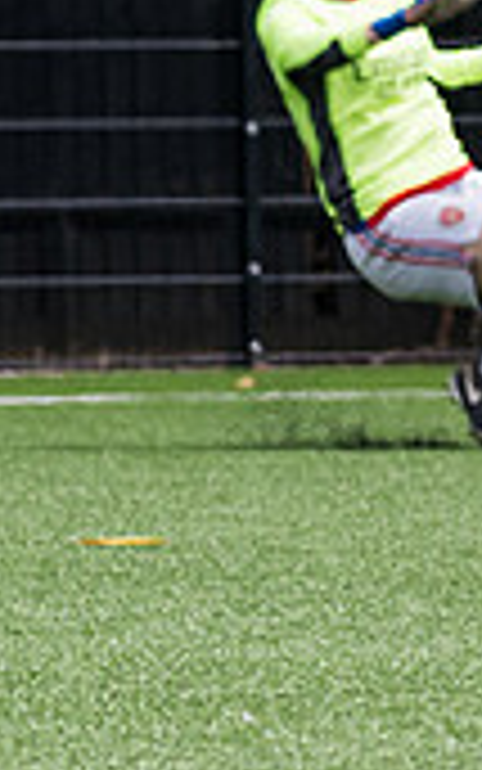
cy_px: 417
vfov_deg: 1.8
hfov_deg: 1.1
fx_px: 24864
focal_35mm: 1184
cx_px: 1020
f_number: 3.2
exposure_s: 1/2500
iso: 200
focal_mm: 135
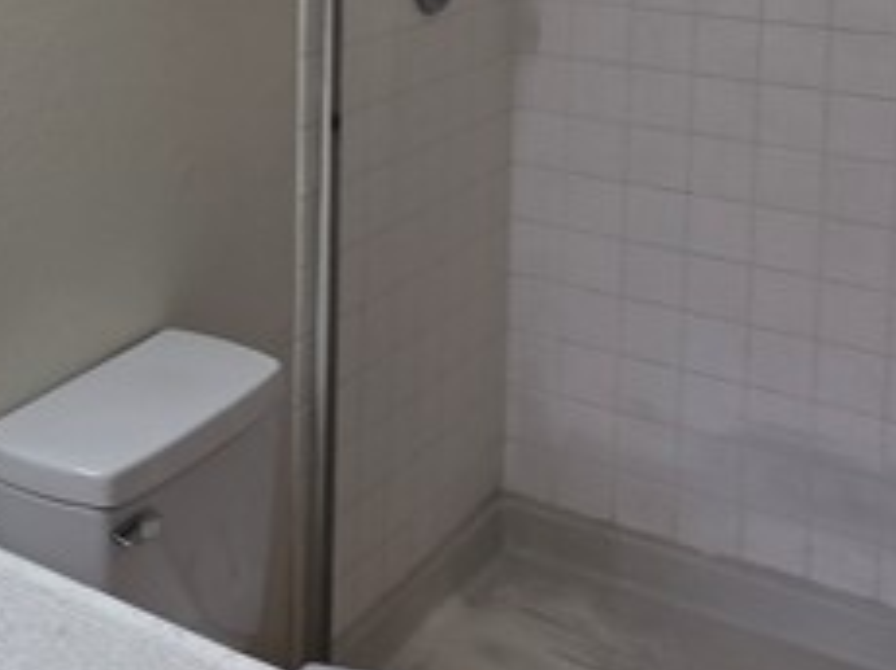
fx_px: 1500
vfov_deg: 23.0
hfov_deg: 29.9
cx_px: -86
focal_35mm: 58
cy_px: -140
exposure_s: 1/120
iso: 32
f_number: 1.9
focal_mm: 2.2
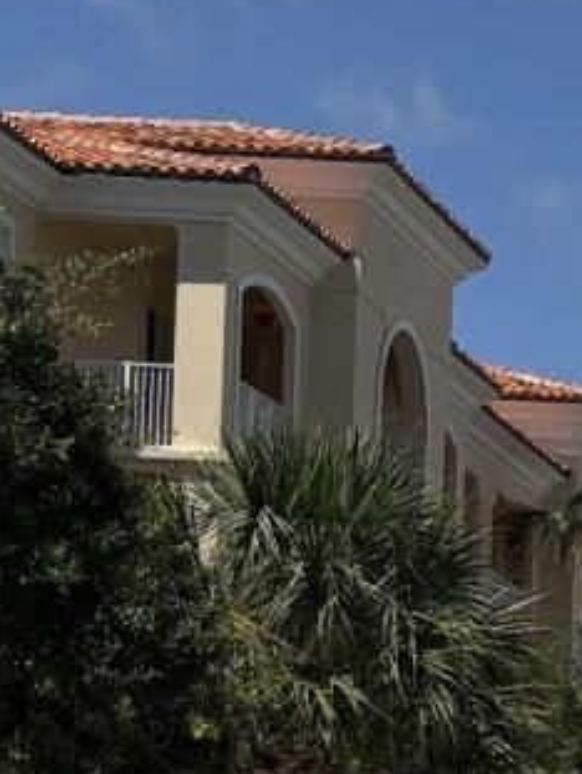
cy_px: 1222
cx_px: 1462
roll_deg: -2.0
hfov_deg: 8.1
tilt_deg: +0.4
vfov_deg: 11.3
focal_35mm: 167
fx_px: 3736
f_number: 1.6
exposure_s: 1/6711
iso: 50
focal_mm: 5.96
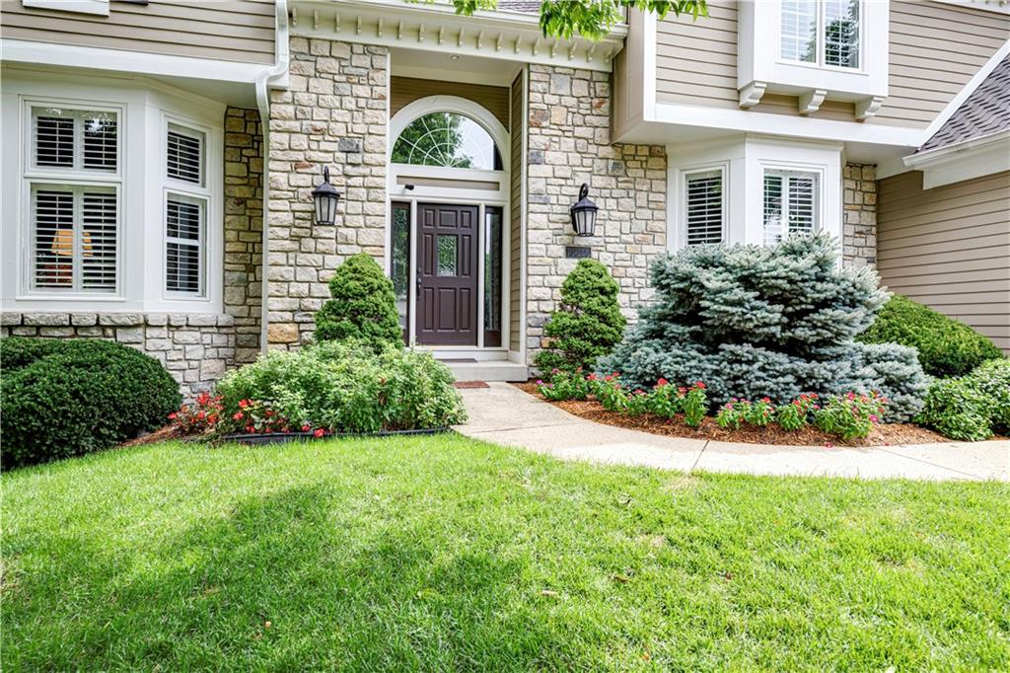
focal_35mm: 22
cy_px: 336
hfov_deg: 79.9
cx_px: 505
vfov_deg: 58.3
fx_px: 603
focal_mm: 21.5
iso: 100
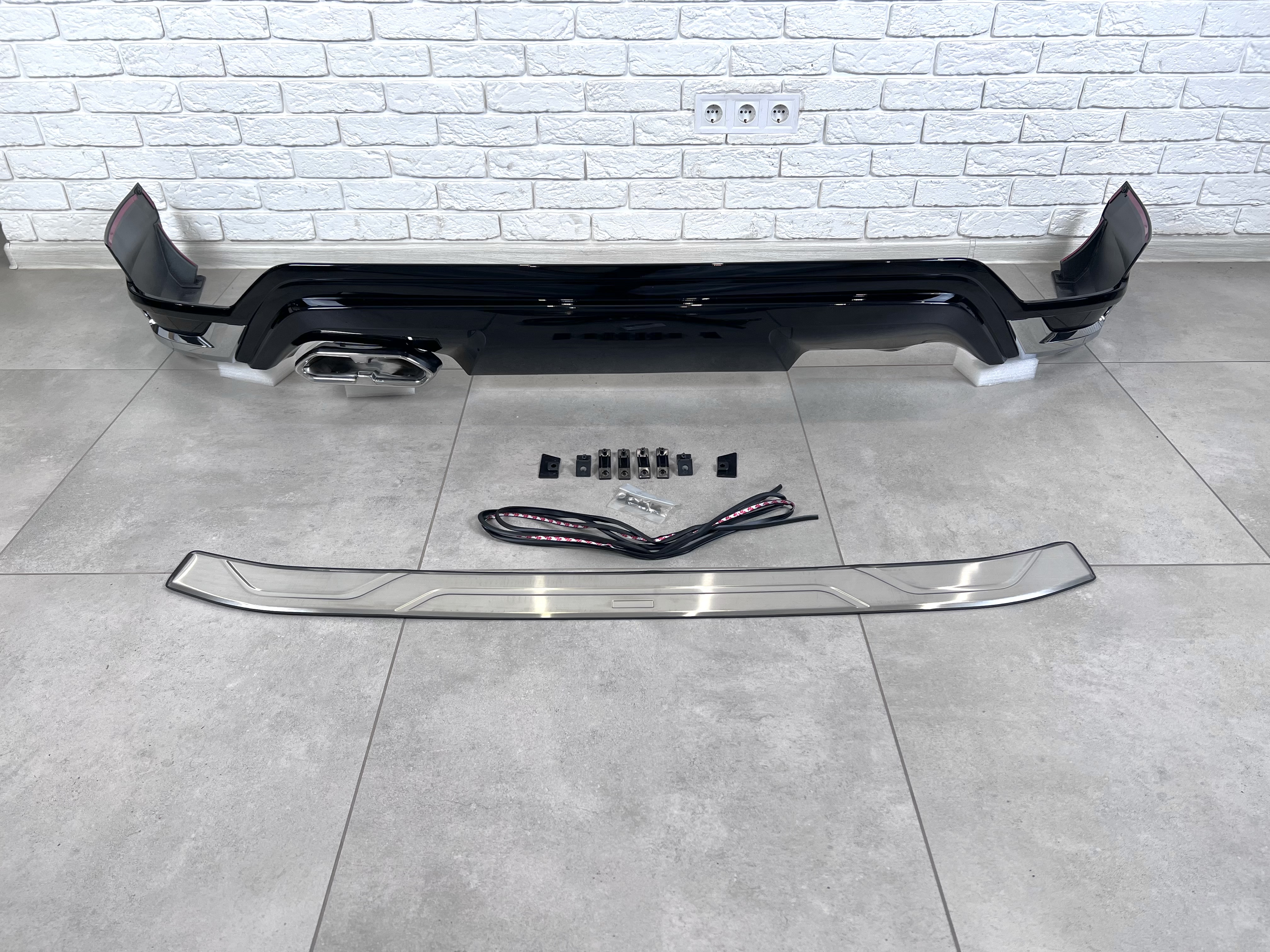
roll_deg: +0.5
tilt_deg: -34.7
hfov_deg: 67.3
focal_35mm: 26
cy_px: 476
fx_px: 954
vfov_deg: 53.1
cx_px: 635
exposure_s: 1/100
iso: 64
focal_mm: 5.7
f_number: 1.5
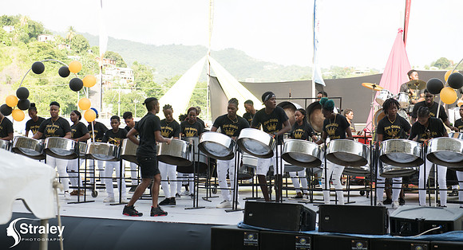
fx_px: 903
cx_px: 231
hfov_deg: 28.7
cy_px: 96
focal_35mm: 74
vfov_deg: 15.8
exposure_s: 1/100
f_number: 5.6
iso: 64
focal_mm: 70
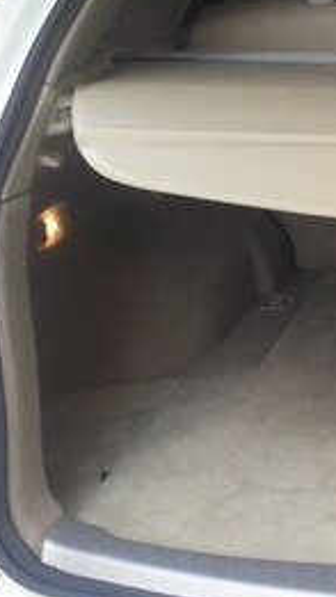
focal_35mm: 77
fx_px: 1218
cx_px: 594
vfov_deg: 27.5
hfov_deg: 14.0
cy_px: 282
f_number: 1.9
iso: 40
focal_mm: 3.7
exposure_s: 1/184
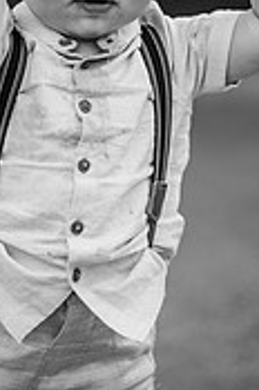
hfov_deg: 6.2
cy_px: -53
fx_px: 2373
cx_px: 104
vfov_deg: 9.3
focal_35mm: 219
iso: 100
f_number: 2
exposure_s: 1/320
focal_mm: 85
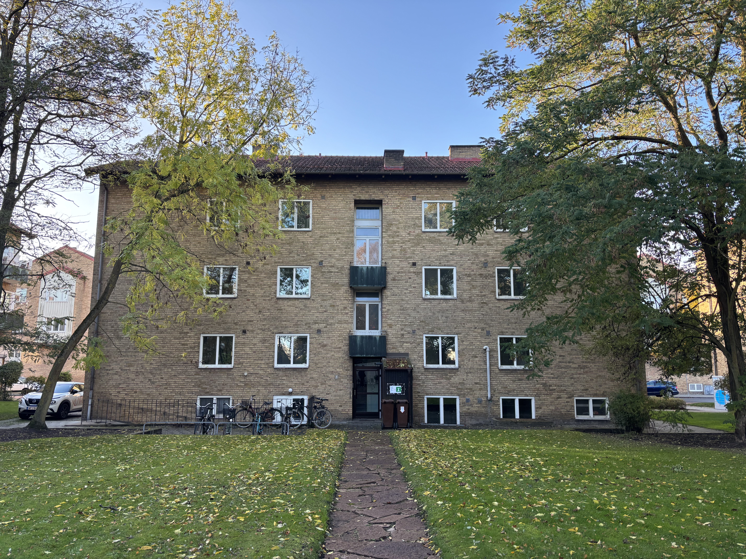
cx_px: 373
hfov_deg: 67.3
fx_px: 560
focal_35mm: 26
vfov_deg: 53.1
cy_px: 280
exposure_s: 1/197
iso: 40
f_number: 1.6
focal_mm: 5.96
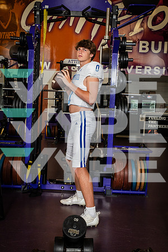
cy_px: 126
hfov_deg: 33.4
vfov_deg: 48.5
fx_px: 280
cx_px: 84
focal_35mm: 40
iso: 800
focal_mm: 40
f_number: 7.1
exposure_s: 1/250
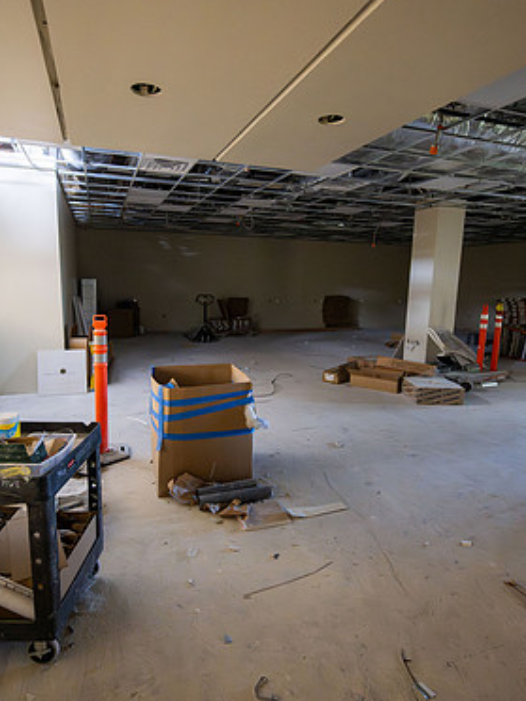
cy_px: 355
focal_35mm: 21
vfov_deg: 79.0
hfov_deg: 63.4
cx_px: 251
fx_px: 425
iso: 8000
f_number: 4
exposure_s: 1/100
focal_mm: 14
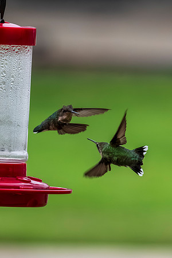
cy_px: 158
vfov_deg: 2.6
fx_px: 5724
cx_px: -16
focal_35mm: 799
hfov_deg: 1.7
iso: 3200
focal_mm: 330
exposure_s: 1/2500
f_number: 9
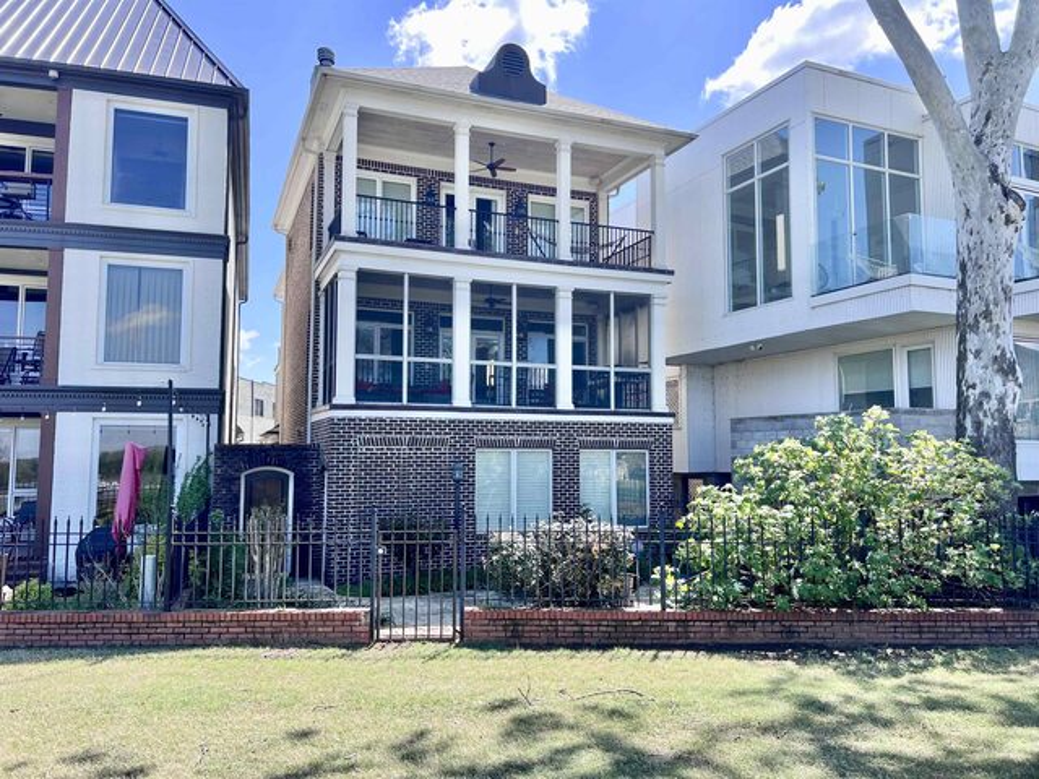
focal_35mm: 26
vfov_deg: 53.1
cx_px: 520
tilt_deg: +4.4
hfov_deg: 67.3
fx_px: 780
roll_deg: -0.3
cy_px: 390
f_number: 1.5
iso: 50
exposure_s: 1/1377
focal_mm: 5.7
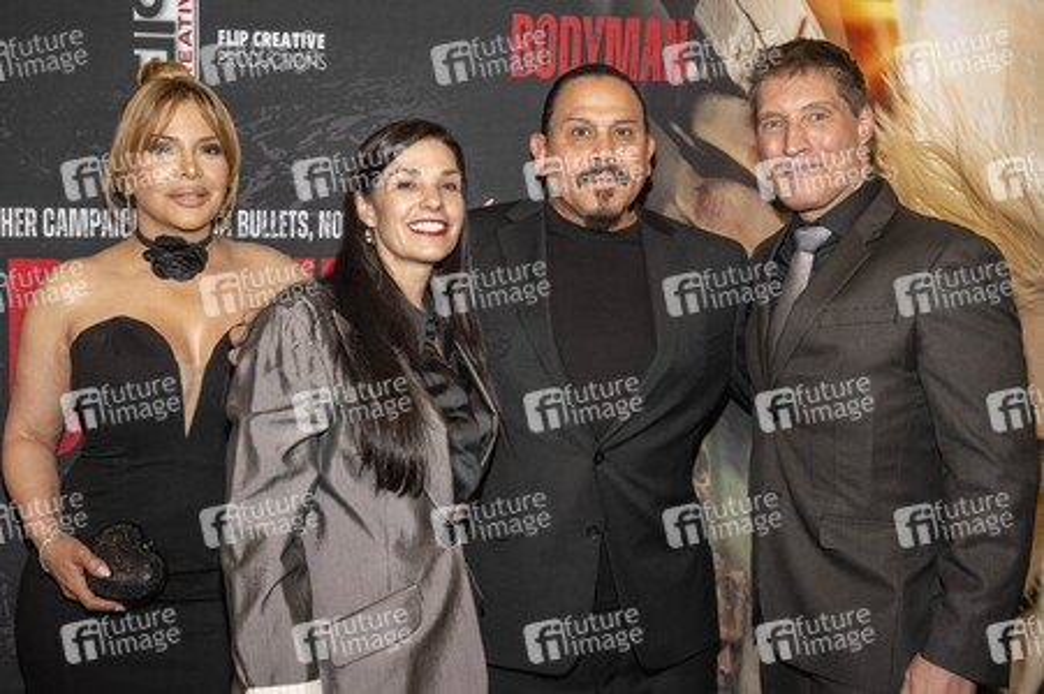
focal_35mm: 35
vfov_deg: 37.8
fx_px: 1014
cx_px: 522
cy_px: 347
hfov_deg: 54.5
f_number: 5.6
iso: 800
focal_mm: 35
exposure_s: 1/200
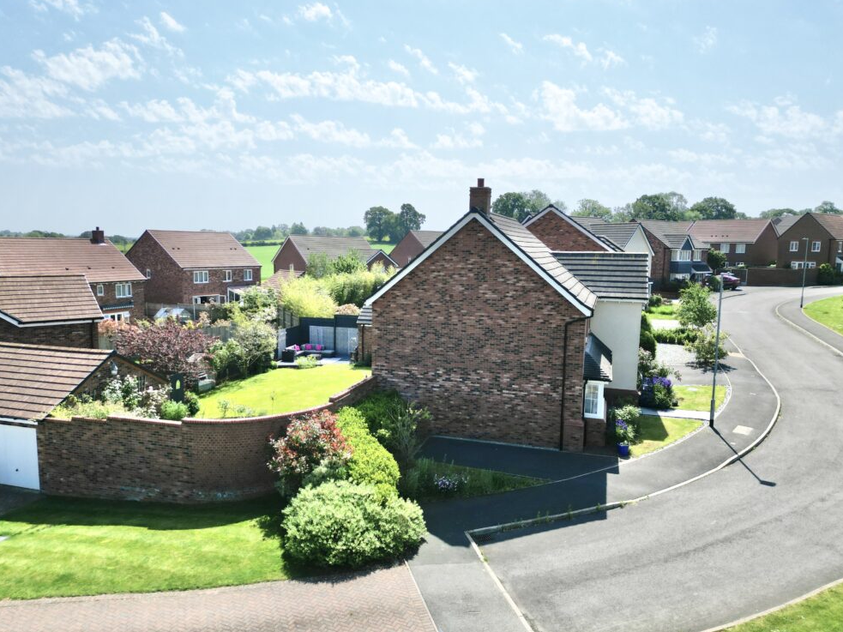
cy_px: 322
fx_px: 609
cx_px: 422
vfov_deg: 54.9
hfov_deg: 69.4
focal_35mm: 25
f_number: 1.7
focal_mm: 6.72
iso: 100
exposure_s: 1/4000
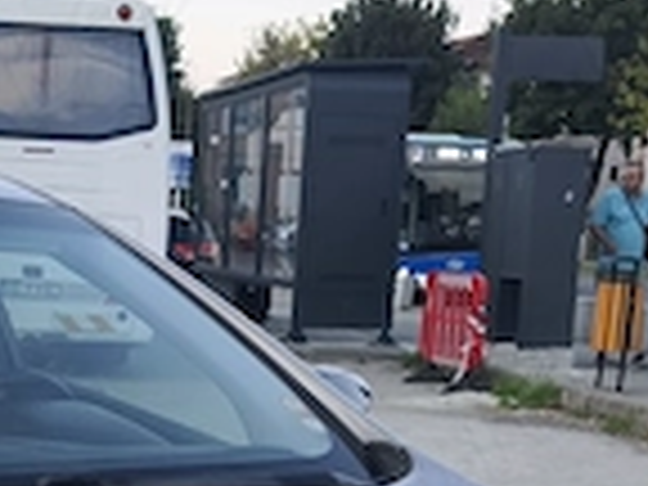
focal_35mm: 96
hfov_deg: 20.0
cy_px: 634
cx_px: 50
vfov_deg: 14.7
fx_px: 1797
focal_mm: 6.57
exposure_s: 1/467
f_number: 1.6
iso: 50
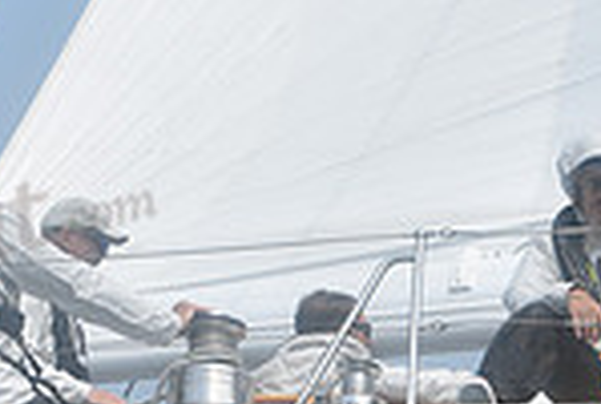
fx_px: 4550
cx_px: 367
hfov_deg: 7.6
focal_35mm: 272
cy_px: 414
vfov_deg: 5.1
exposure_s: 1/800
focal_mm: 70
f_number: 10
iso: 320
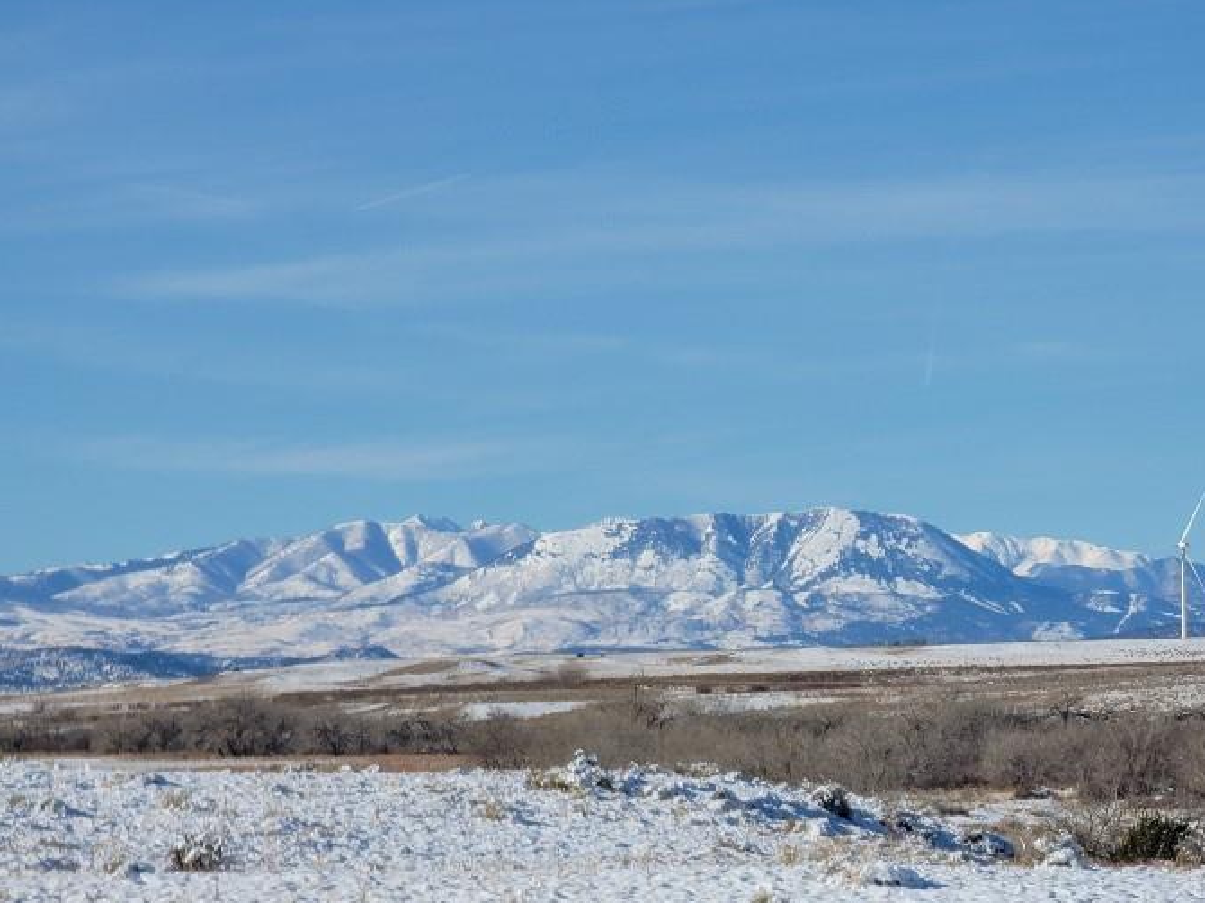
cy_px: 644
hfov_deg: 10.5
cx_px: 917
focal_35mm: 188
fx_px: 6542
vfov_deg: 7.9
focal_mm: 14.2
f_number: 3
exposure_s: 1/1215
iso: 25
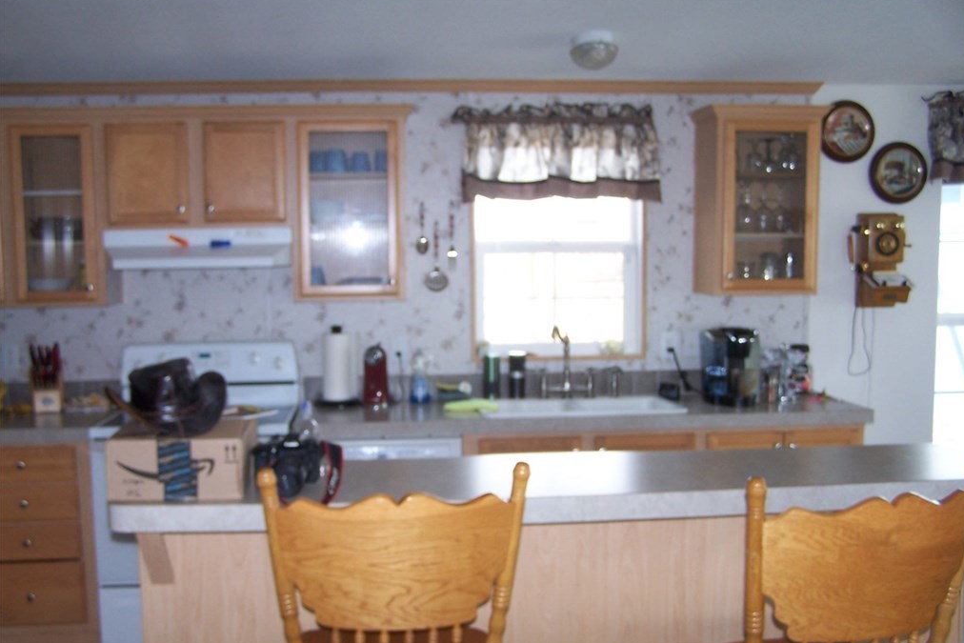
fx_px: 1071
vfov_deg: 33.4
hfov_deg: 48.5
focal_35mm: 40
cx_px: 486
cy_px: 359
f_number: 2.8
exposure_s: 1/60
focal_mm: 6.3
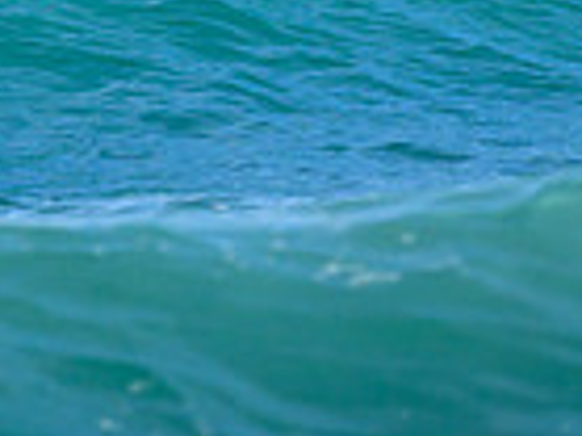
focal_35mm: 4406
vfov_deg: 0.3
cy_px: -308
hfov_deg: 0.5
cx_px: -211
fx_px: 74014
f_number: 6.3
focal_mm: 800
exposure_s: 1/2000
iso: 400
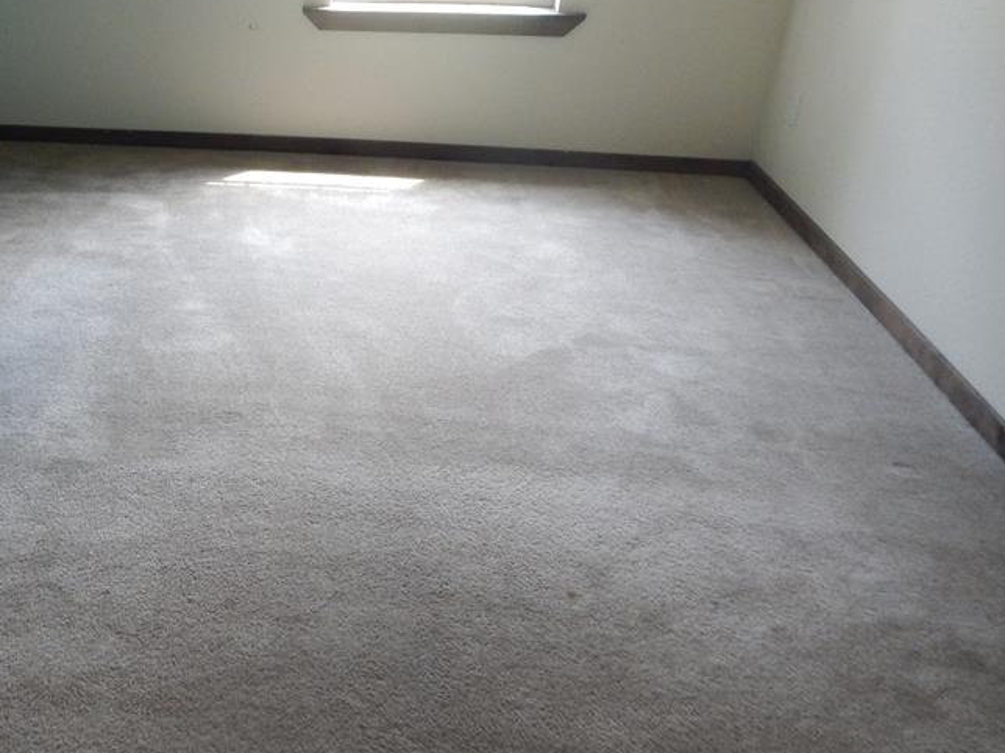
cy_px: 402
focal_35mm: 35
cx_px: 237
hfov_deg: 50.2
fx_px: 1016
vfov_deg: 40.7
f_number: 3
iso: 400
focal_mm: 4
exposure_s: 1/80
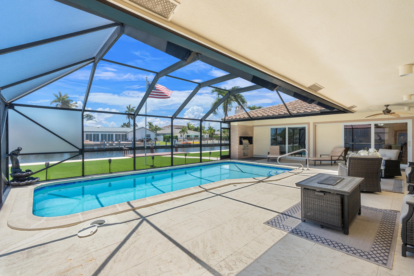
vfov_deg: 73.7
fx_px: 184
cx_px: 207
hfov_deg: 96.7
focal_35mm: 16
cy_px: 138
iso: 500
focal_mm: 16
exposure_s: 1/160
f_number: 11
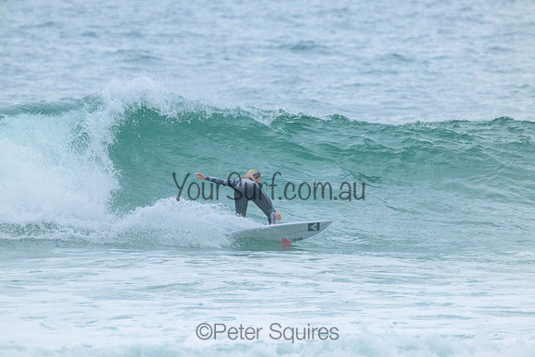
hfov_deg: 2.6
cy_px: 178
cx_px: 268
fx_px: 11891
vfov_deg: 1.7
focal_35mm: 800
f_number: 11
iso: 5000
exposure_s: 1/1600
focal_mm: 800
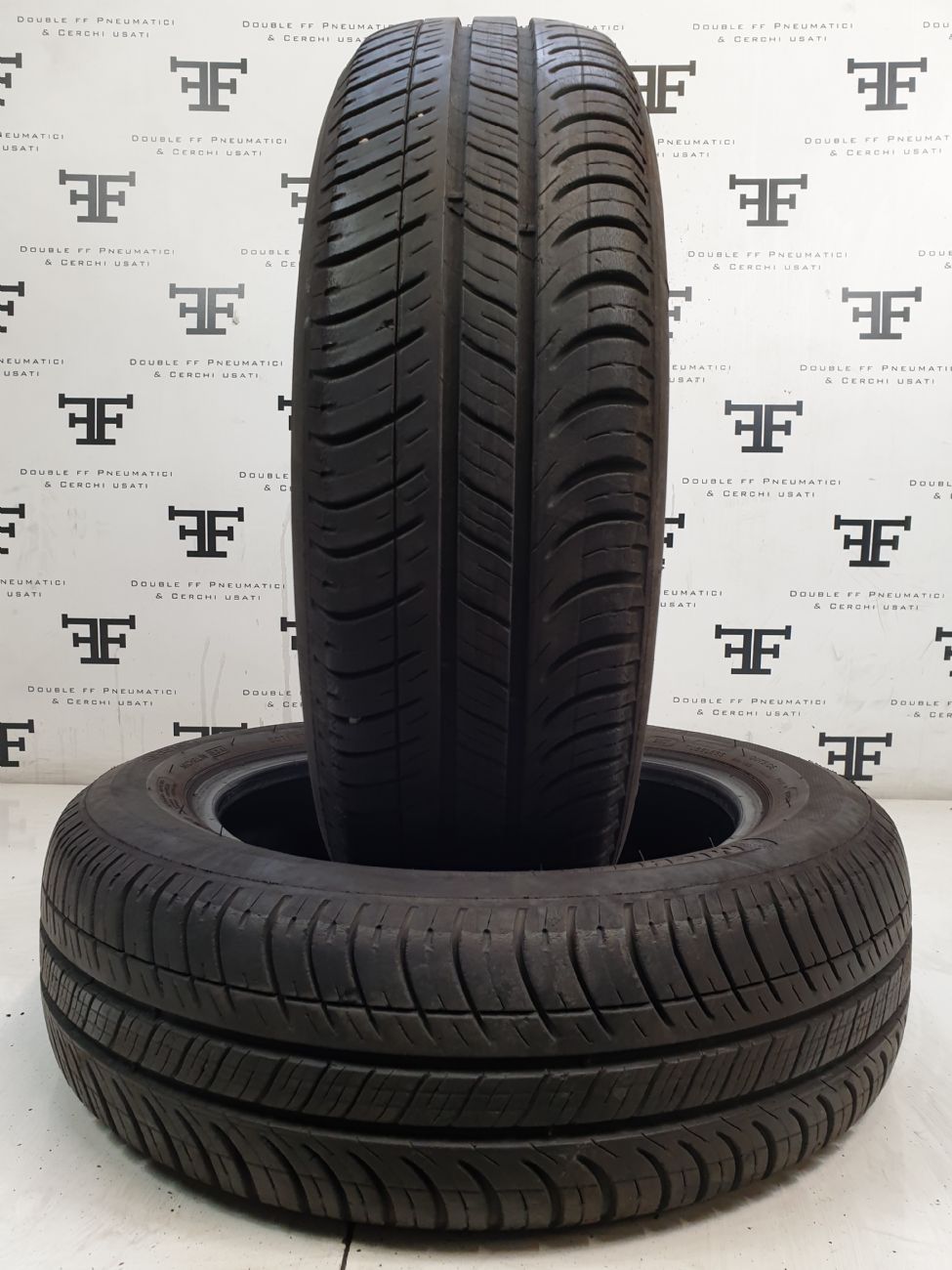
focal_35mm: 26
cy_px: 635
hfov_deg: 53.1
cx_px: 476
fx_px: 953
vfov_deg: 67.3
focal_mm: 4.3
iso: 100
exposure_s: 1/50
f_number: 2.4
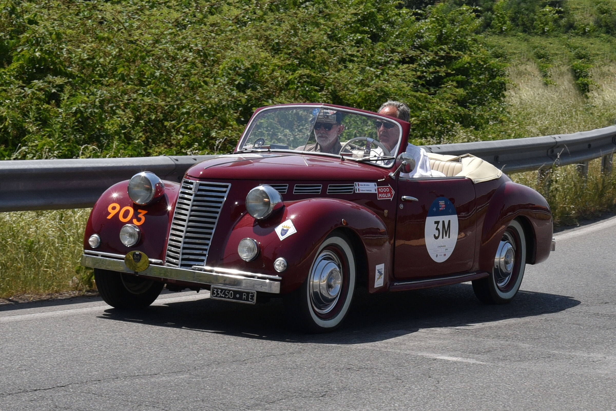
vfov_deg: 27.0
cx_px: 308
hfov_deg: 39.6
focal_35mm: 50
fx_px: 856
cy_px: 206
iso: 200
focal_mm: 50
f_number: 10
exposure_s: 1/500
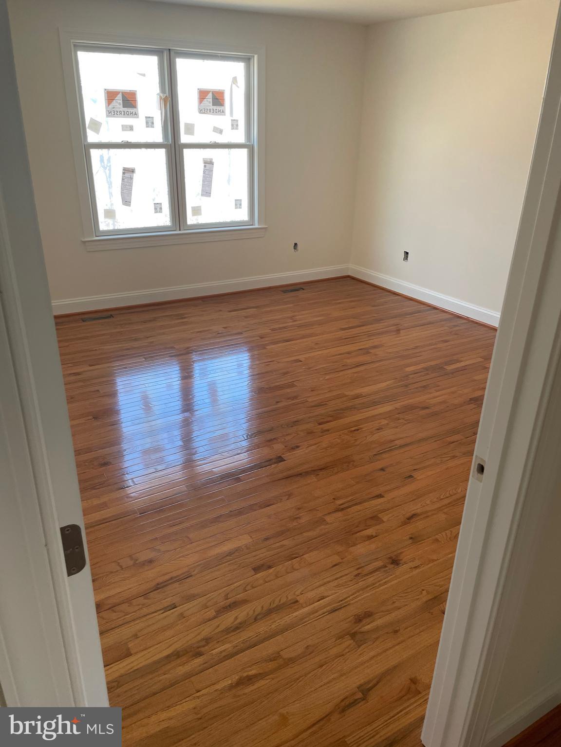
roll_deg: -1.1
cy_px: 374
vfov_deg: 67.3
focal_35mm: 26
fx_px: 562
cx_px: 280
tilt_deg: -23.2
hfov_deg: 53.1
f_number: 1.6
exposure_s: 1/121
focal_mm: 4.2
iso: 125
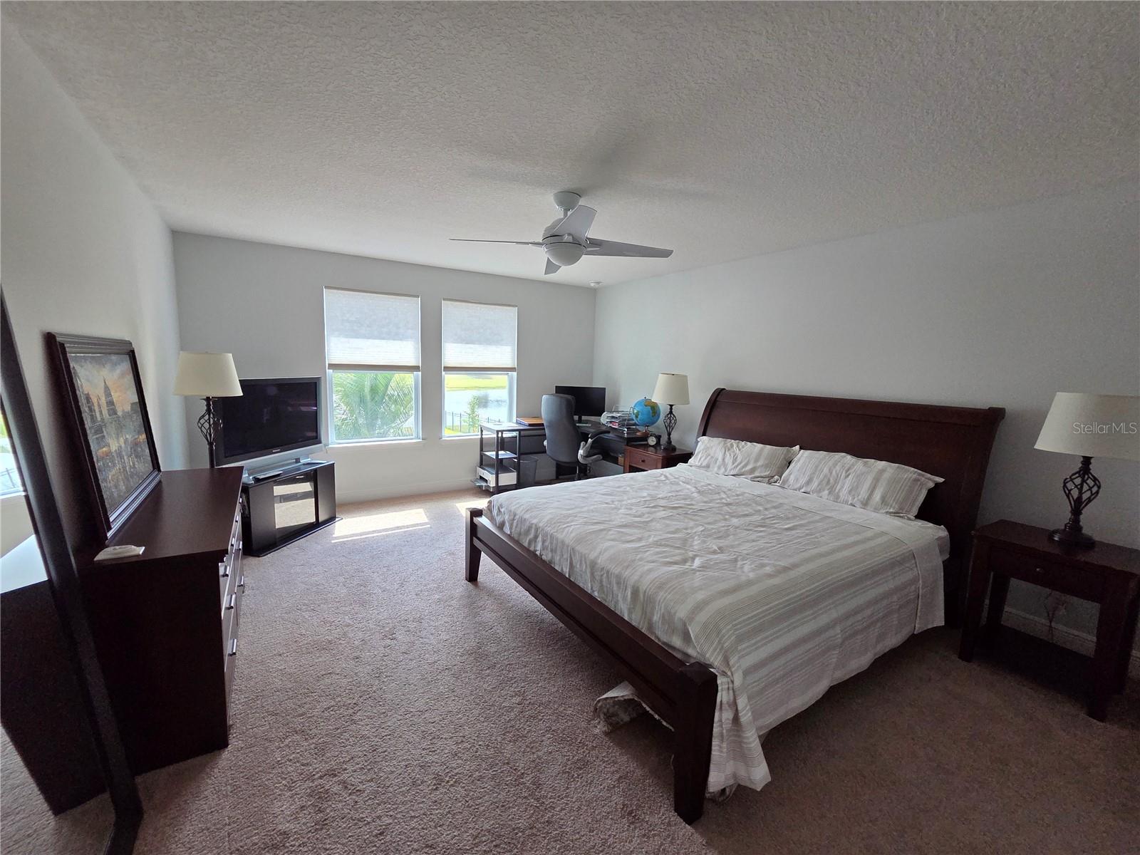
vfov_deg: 89.9
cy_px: 428
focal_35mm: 13
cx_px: 570
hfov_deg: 106.2
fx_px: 428
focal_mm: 2.2
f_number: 2.2
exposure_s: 1/359
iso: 250
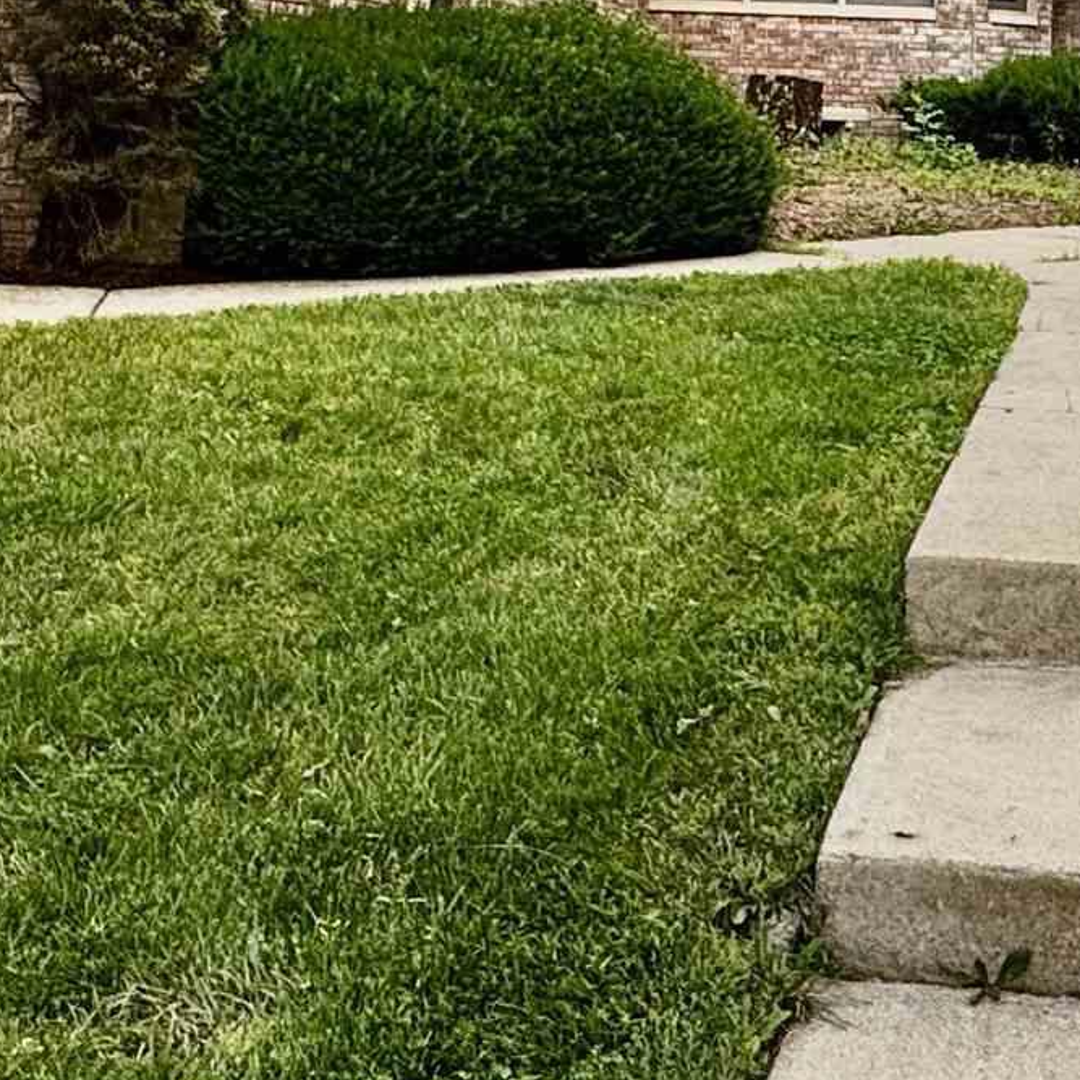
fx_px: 2012
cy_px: -199
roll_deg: -2.6
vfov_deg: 26.8
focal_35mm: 57
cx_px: 871
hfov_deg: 29.3
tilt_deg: +8.5
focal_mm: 2.22
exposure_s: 1/276
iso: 40
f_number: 2.2
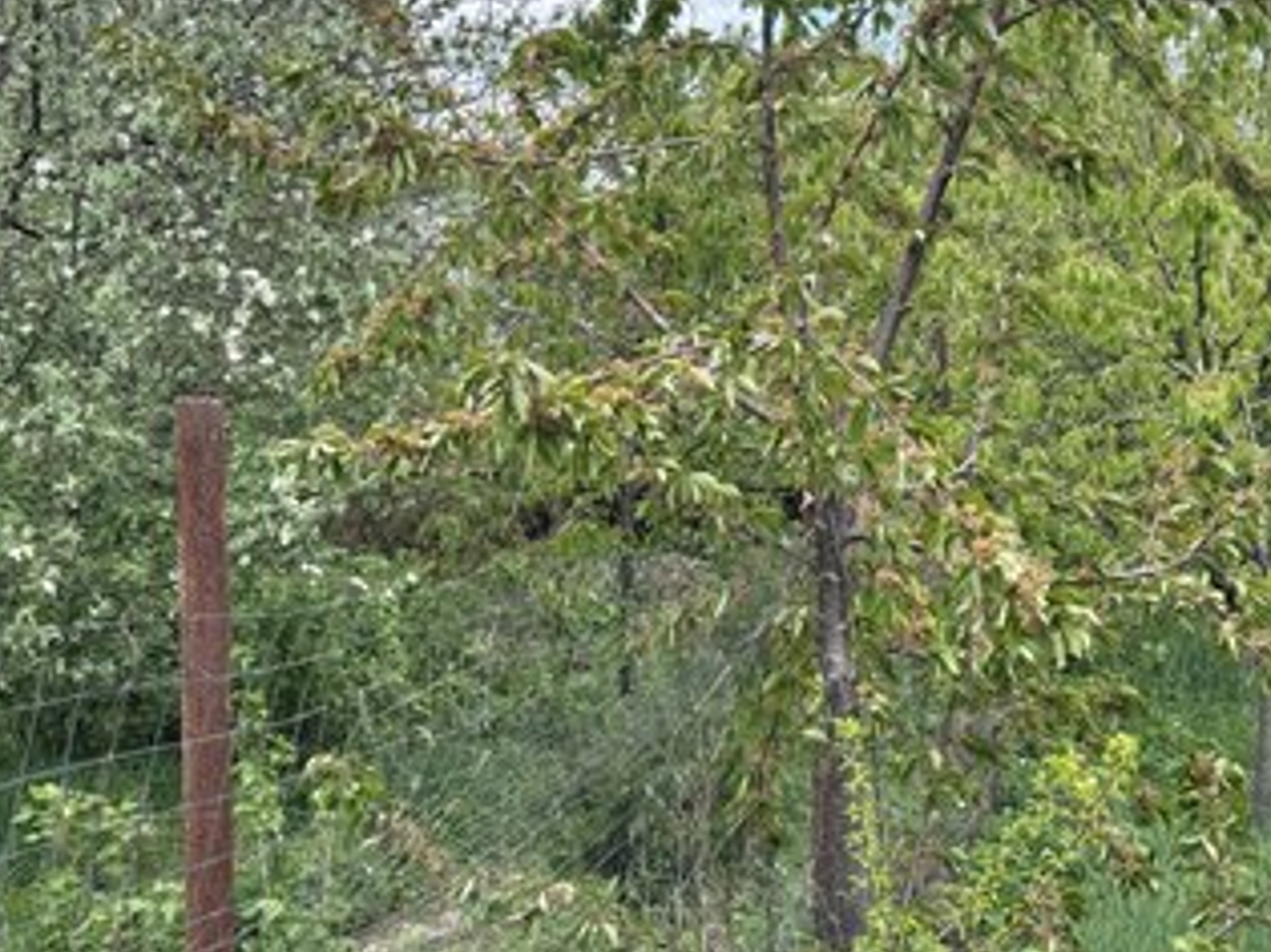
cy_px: 371
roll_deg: +2.0
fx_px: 2239
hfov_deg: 31.6
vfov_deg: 24.0
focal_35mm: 61
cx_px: 750
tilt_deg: -1.4
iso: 64
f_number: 1.78
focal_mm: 6.76
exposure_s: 1/1043
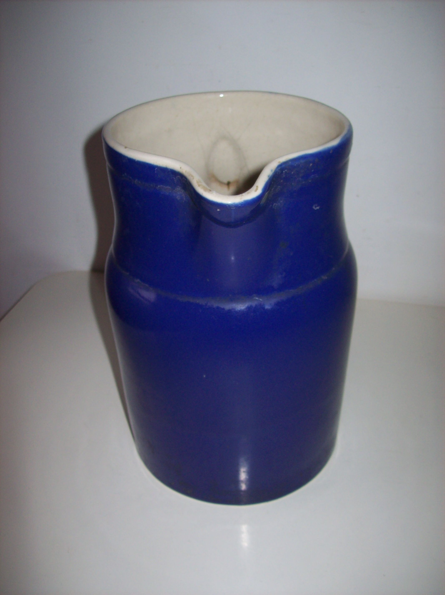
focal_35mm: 36
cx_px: 222
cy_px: 298
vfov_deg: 51.4
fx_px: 617
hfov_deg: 39.6
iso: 80
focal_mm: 6
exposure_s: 1/64
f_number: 2.7
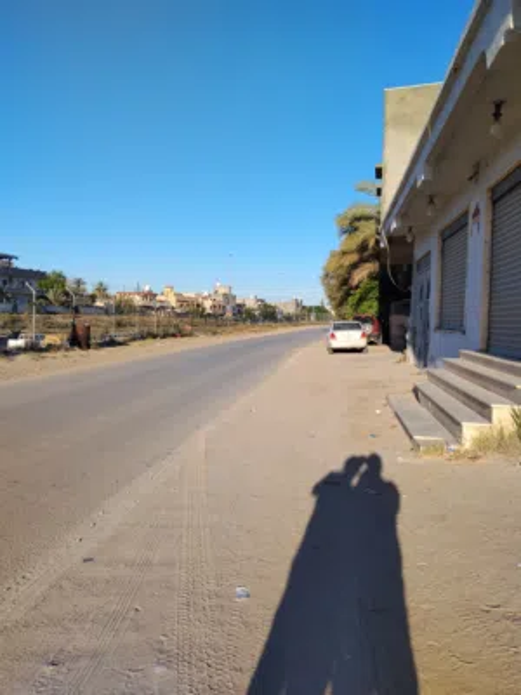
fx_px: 582
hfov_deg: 48.2
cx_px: 260
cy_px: 348
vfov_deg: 61.7
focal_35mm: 29
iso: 50
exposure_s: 1/1155
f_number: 1.8
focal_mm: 4.22
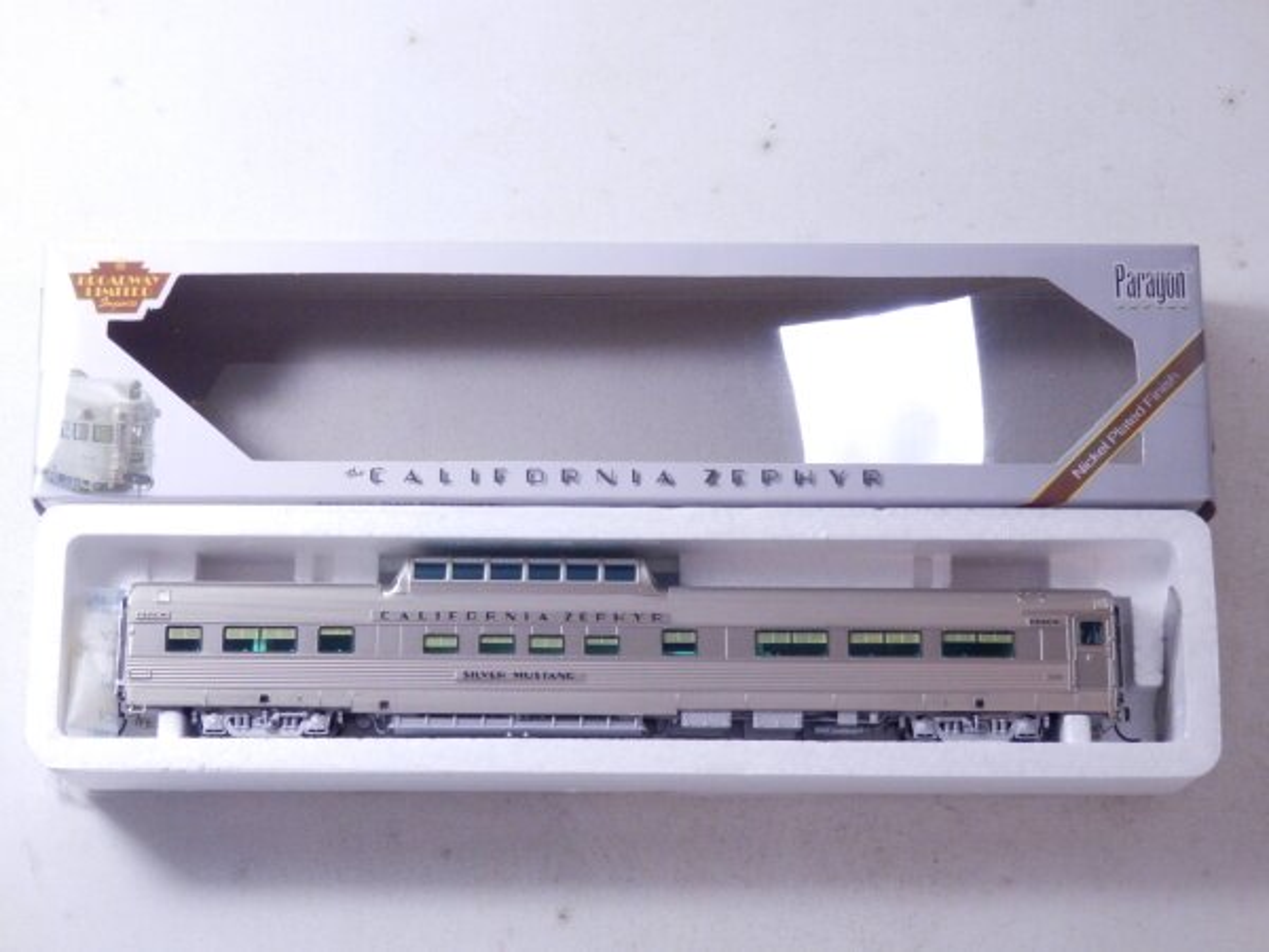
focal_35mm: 66
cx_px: 634
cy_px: 476
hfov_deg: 29.4
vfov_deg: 22.3
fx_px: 2420
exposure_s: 1/160
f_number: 4.4
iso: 500
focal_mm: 11.9
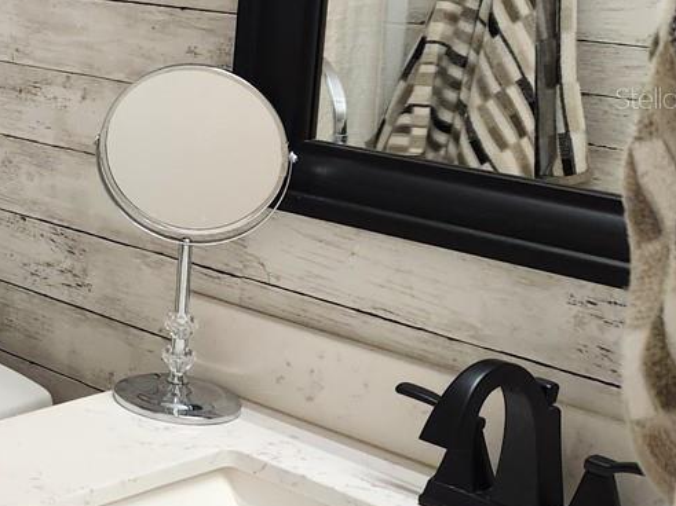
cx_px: -357
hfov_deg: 21.5
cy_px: 98
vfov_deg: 19.4
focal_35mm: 75
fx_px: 1464
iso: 200
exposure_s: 1/120
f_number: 1.8
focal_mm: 5.4
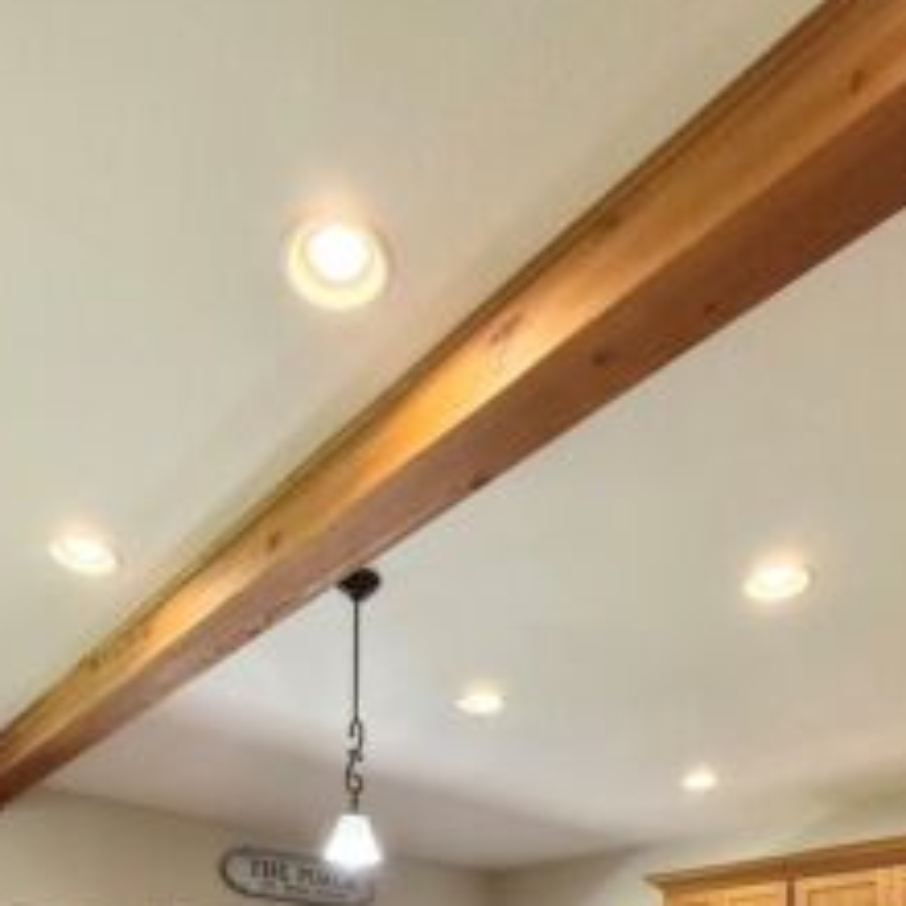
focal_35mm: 30
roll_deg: -1.2
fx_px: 888
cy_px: 1069
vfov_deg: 39.9
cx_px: 441
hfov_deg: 54.0
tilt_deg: -0.7
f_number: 2.2
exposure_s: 1/120
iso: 400
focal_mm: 2.22
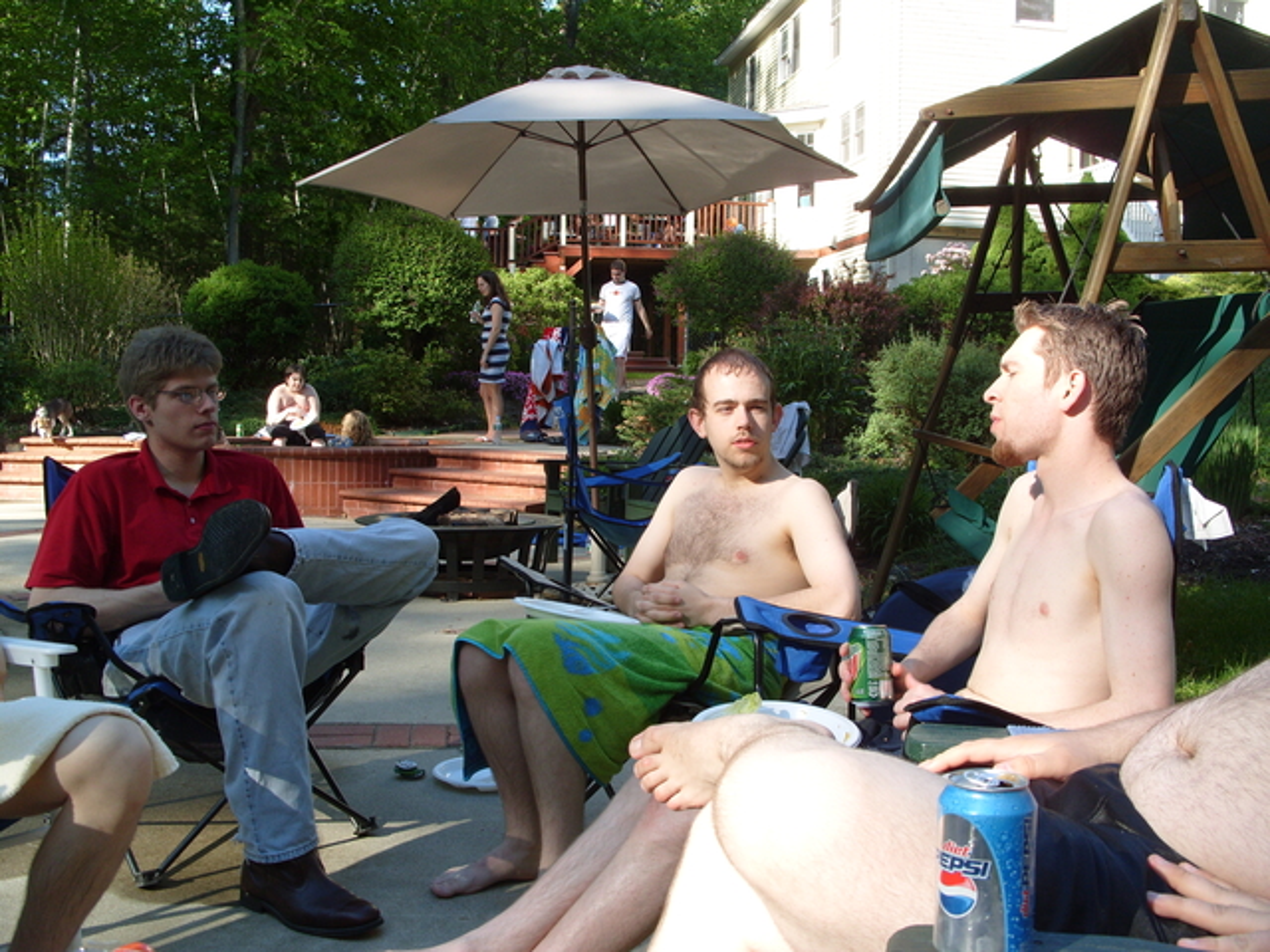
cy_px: 476
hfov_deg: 52.6
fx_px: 1284
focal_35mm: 35
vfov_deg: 40.7
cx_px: 635
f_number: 4.4
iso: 80
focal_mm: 7.8
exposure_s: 1/180
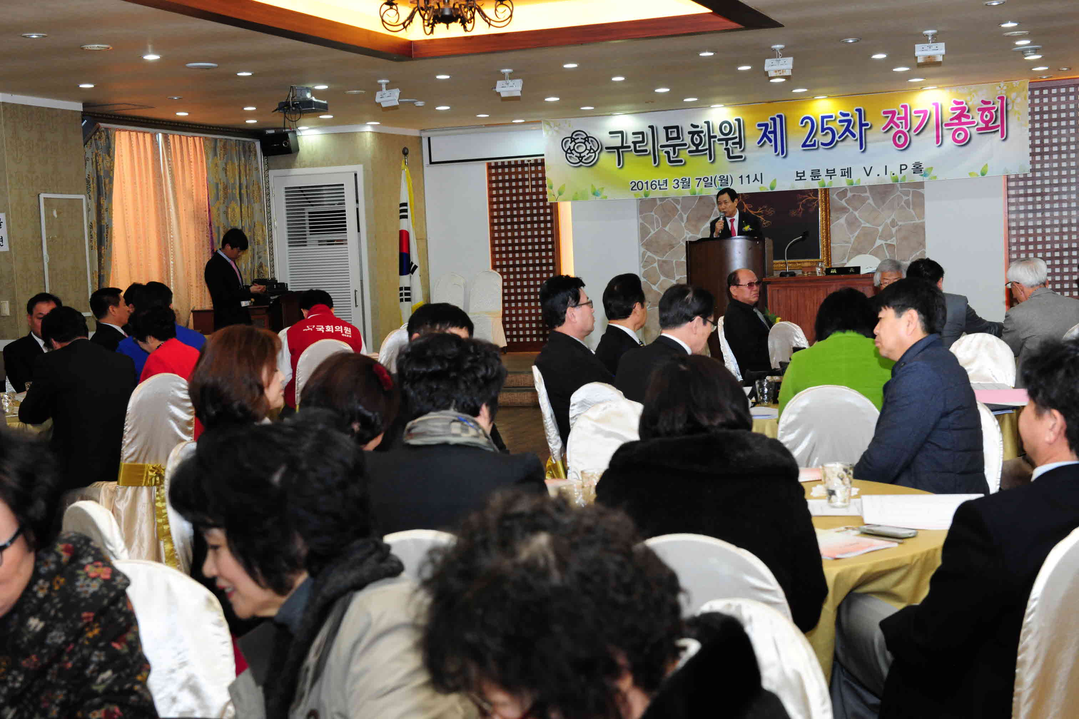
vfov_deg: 24.6
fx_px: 1648
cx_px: 540
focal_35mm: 55
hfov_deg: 36.2
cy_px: 360
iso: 1600
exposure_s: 1/60
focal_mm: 55
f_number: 7.1
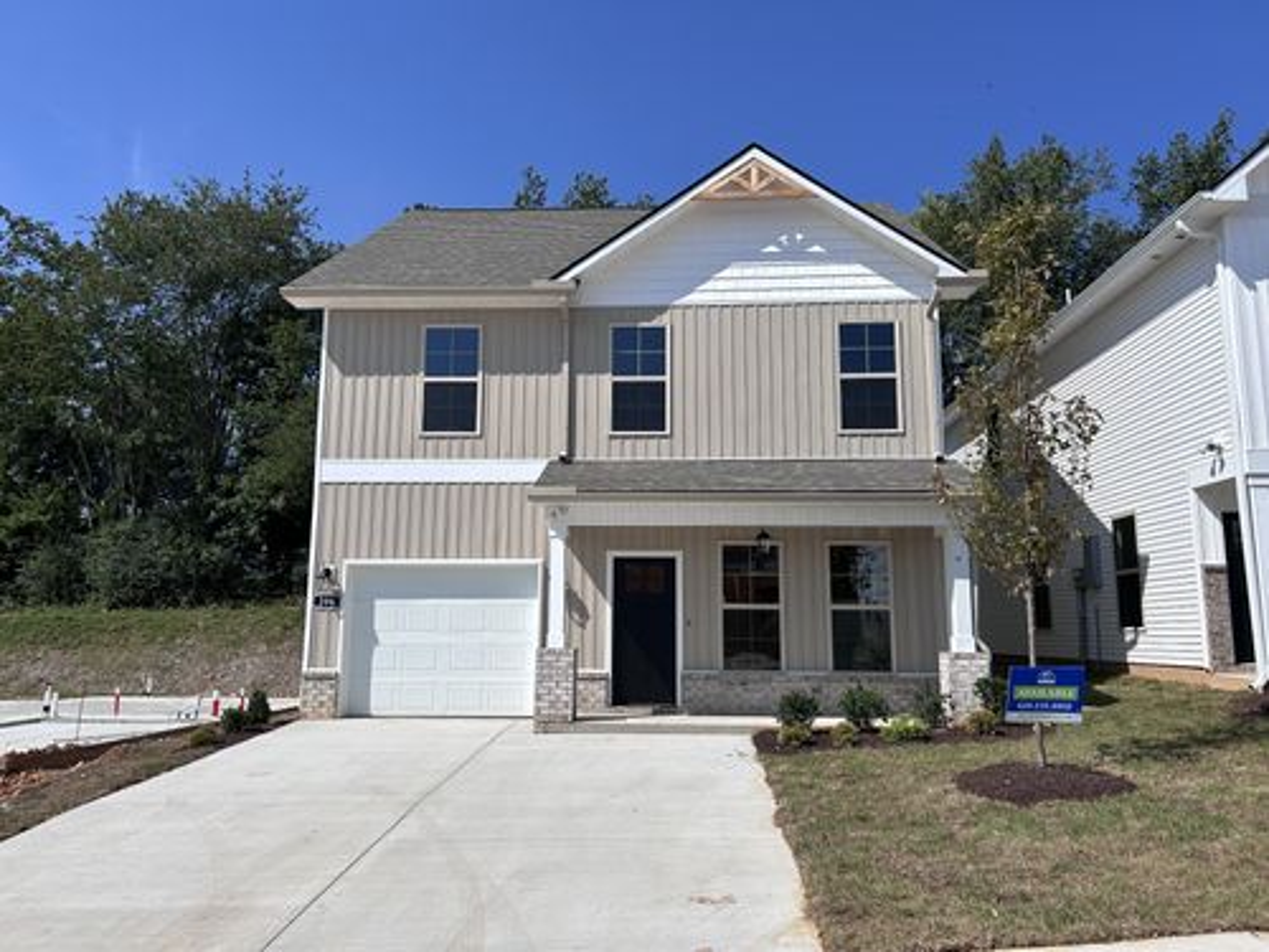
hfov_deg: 67.3
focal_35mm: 26
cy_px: 476
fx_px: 953
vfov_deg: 53.1
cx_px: 634
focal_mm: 5.7
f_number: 1.5
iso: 50
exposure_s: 1/8000
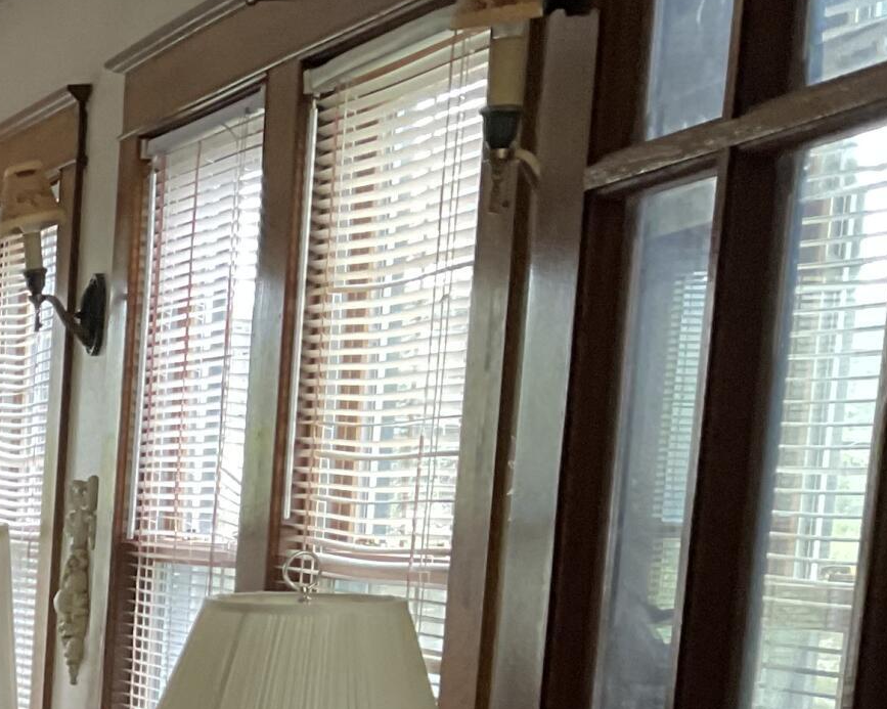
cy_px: 1055
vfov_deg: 14.6
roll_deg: +0.9
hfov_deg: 16.8
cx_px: -634
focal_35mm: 98
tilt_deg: -13.4
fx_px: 2572
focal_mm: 3
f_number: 1.8
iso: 125
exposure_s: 1/60
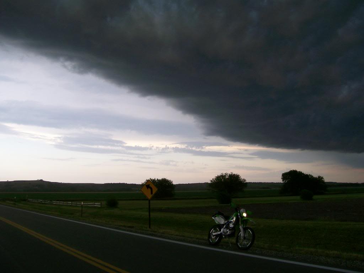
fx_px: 379
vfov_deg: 39.7
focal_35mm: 36
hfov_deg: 51.4
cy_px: 136
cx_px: 182
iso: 80
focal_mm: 6
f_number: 2.7
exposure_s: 1/96
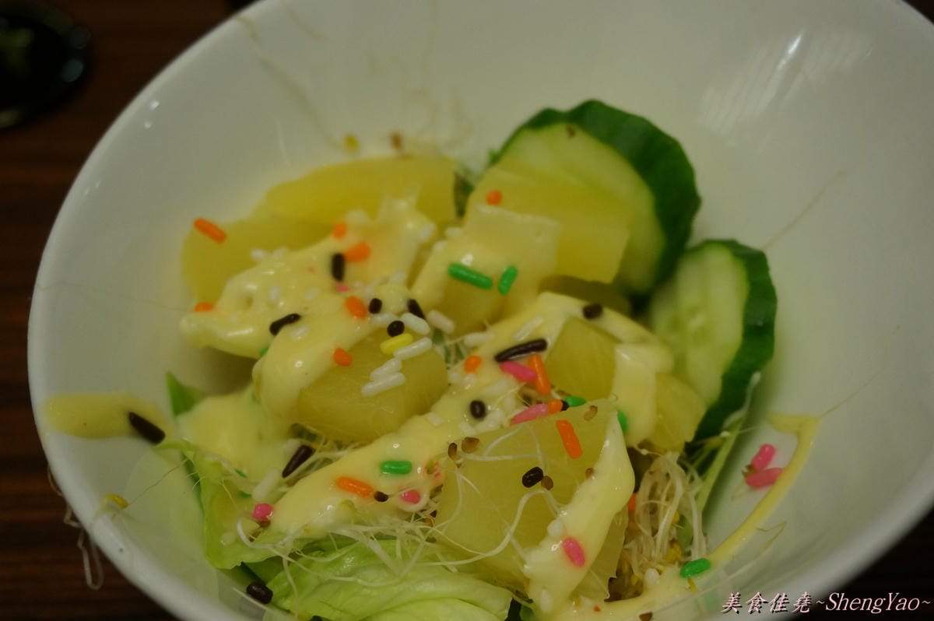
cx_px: 467
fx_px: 1439
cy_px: 310
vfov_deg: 24.4
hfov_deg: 36.0
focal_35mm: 56
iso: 1250
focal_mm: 37
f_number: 5.6
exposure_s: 1/160
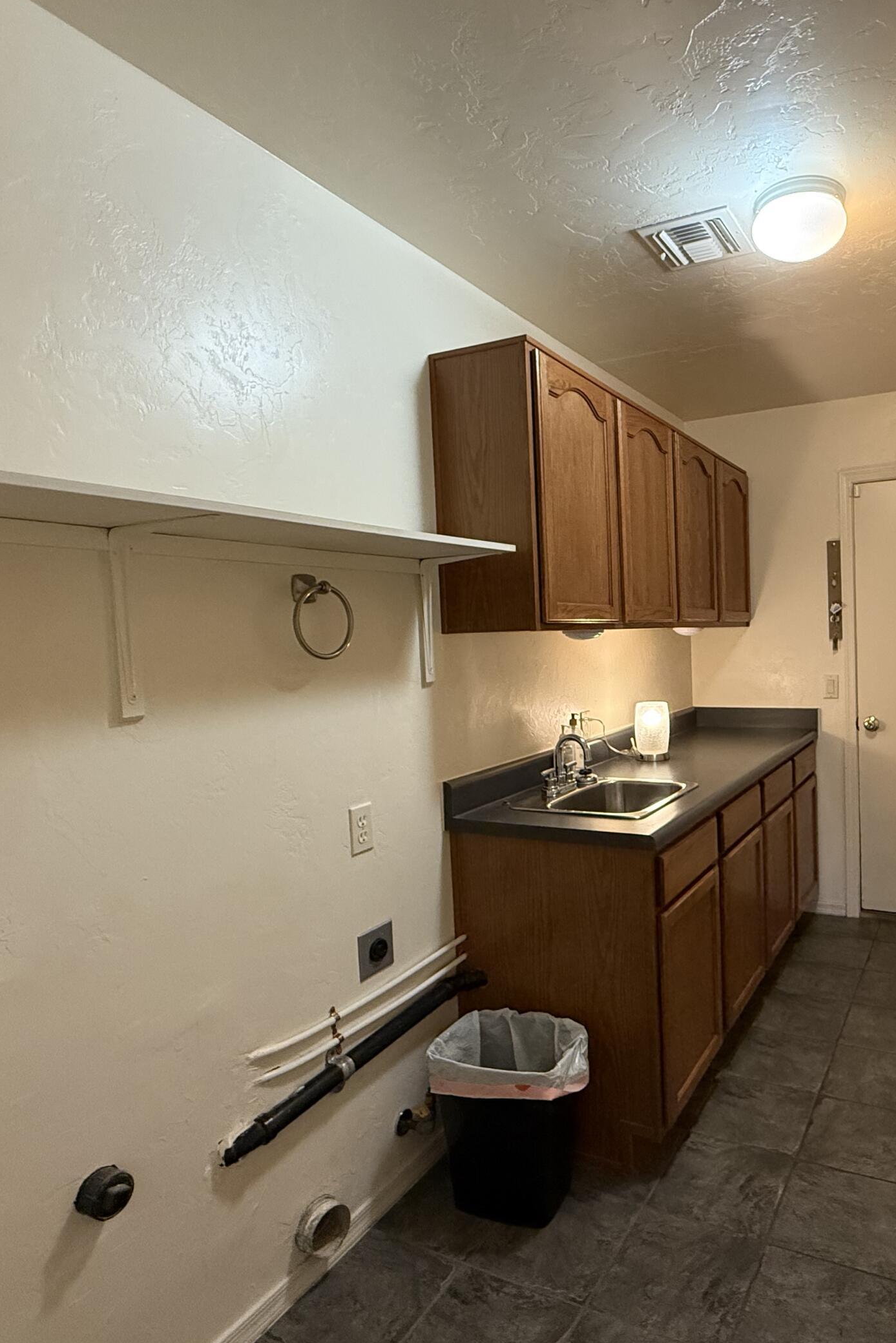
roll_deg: +2.1
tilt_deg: -1.5
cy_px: 670
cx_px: 648
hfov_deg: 57.1
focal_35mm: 21
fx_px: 784
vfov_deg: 81.2
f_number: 2.2
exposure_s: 1/60
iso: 500
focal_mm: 2.22
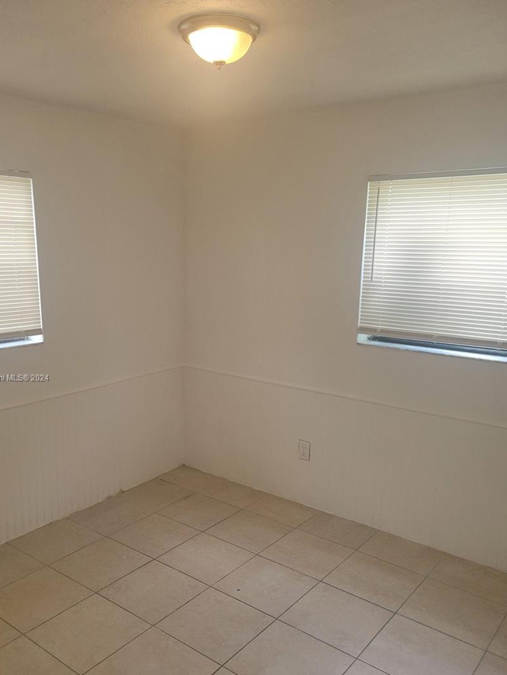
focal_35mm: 30
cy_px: 378
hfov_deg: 46.7
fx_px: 586
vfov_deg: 59.8
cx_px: 222
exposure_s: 1/120
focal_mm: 5.4
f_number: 1.8
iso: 250
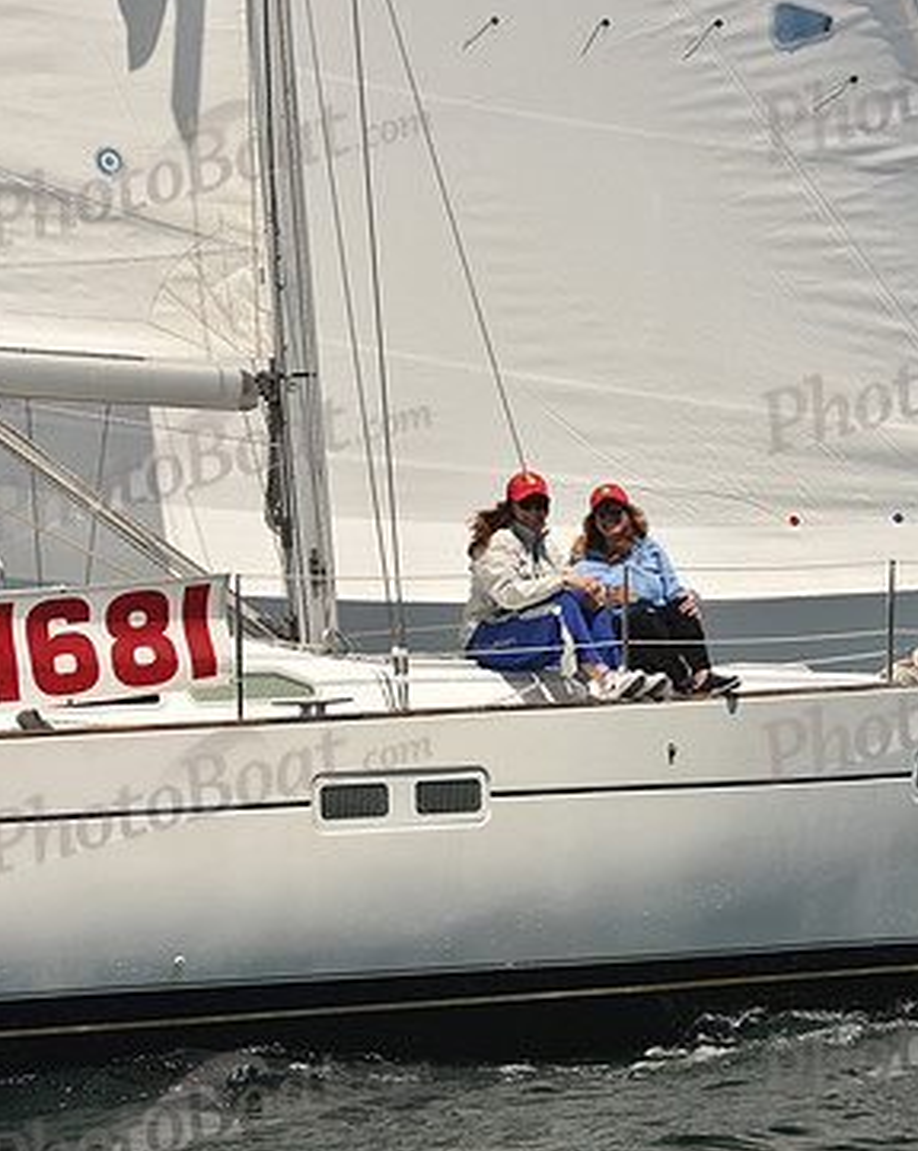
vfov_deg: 12.8
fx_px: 5137
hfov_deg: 10.2
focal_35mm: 151
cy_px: 582
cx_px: 599
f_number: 7.1
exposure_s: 1/800
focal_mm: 100
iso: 250
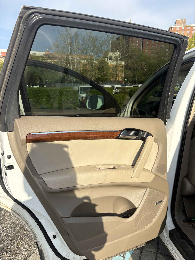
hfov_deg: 53.1
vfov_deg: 67.3
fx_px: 195
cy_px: 130
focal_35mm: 26
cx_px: 98
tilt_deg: -10.3
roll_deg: -1.1
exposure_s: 1/2283
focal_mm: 5.96
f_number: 1.6
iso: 50
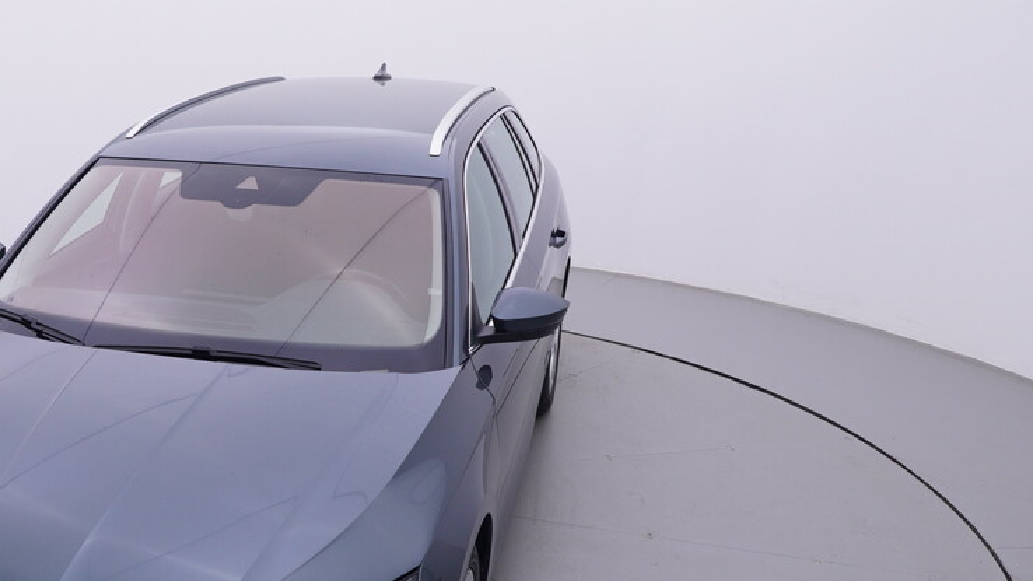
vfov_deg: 25.9
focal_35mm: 46
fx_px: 1261
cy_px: 364
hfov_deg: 42.5
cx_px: 202
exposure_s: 1/80
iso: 200
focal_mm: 15
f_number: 5
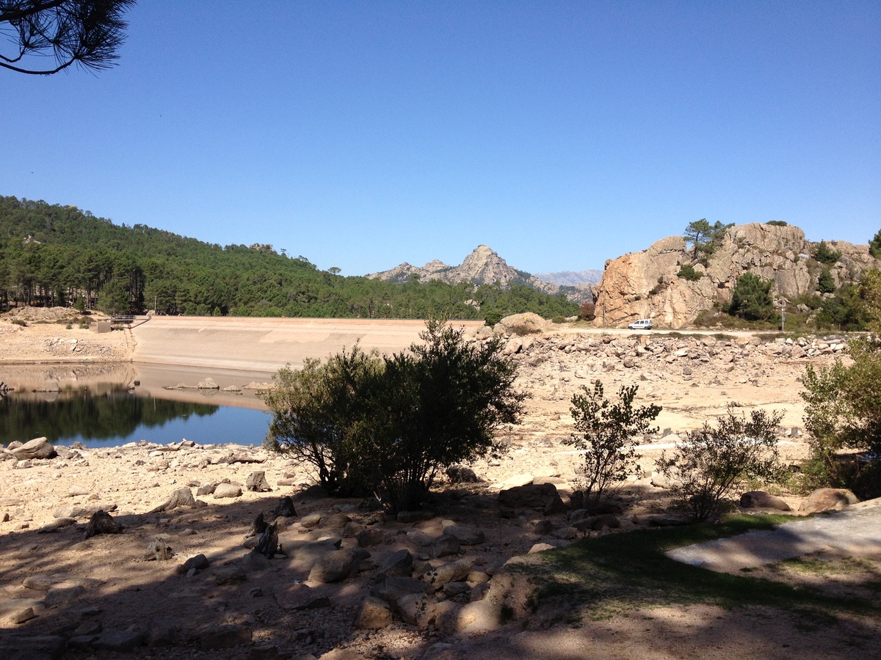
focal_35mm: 35
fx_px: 891
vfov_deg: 40.7
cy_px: 330
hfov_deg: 52.6
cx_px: 440
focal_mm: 4.28
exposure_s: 1/1672
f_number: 2.4
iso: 64
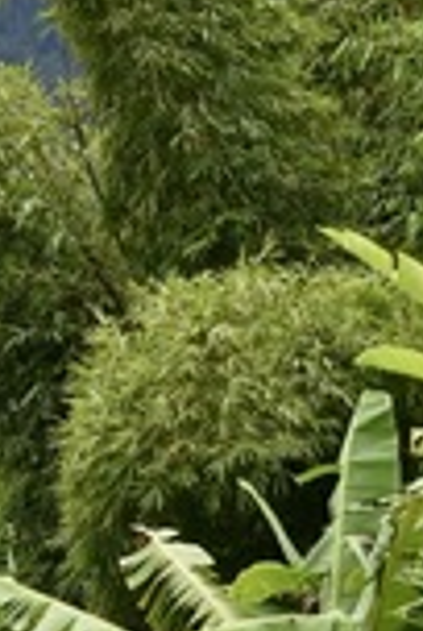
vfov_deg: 7.0
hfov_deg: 4.8
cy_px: -249
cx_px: 355
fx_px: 5088
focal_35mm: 290
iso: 400
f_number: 4
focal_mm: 85
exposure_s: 1/800
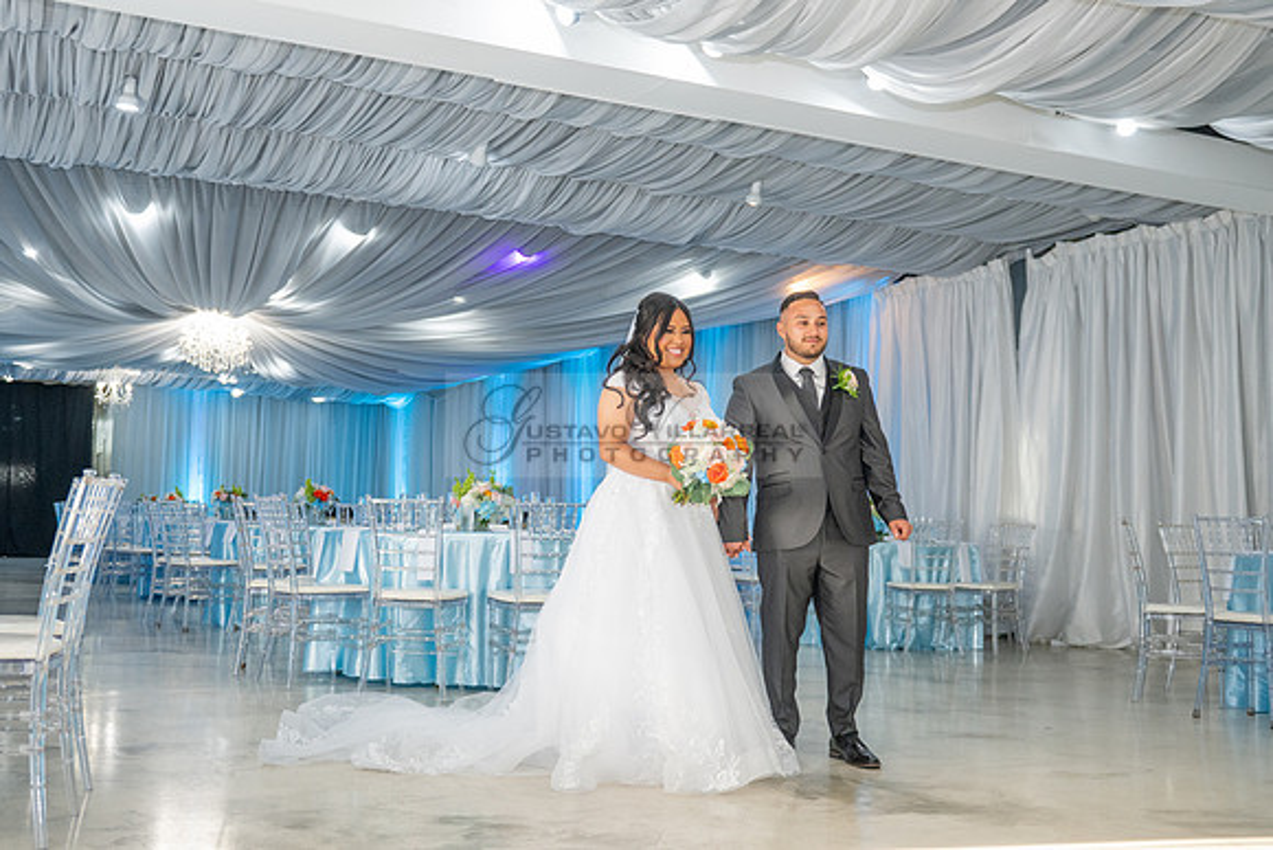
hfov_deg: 48.5
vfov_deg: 33.6
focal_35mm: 40
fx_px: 1409
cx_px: 564
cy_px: 423
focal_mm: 29
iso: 800
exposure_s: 1/160
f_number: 3.2
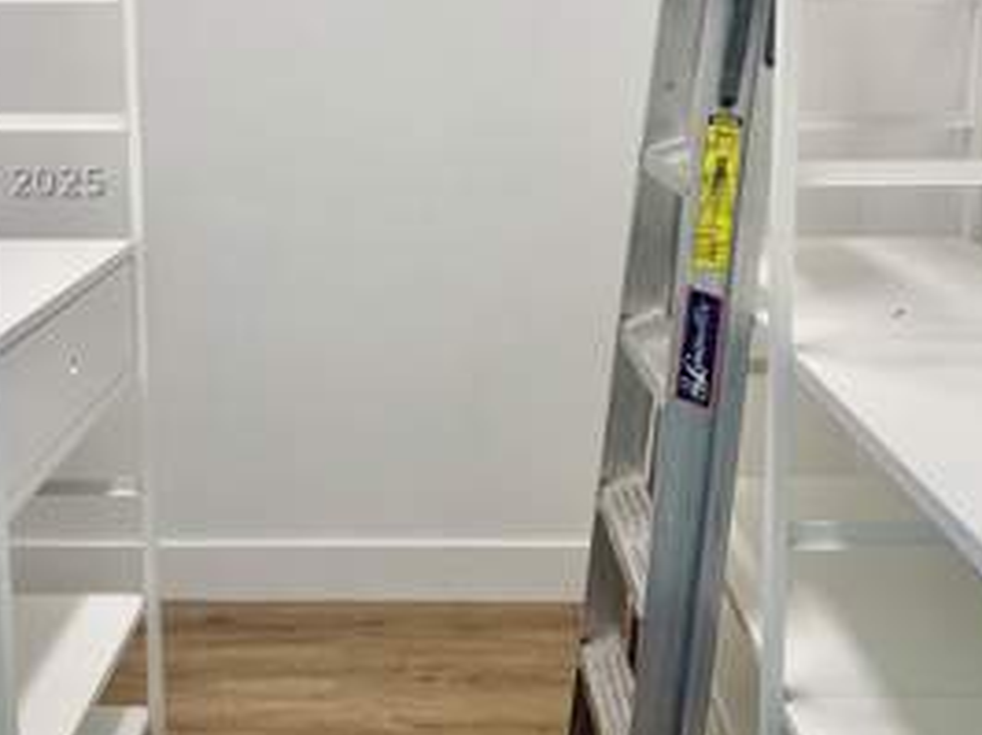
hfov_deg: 40.4
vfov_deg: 30.3
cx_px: 443
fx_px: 1332
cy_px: 181
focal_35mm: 47
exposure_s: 1/120
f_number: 1.6
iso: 50
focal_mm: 5.96
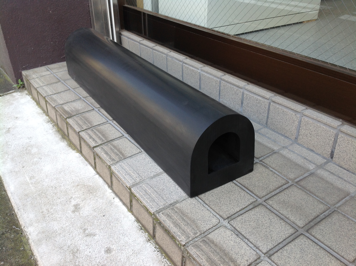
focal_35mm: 35
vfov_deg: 40.6
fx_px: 359
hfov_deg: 52.7
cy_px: 133
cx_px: 178
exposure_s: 1/219
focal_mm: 4.28
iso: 50
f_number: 2.4
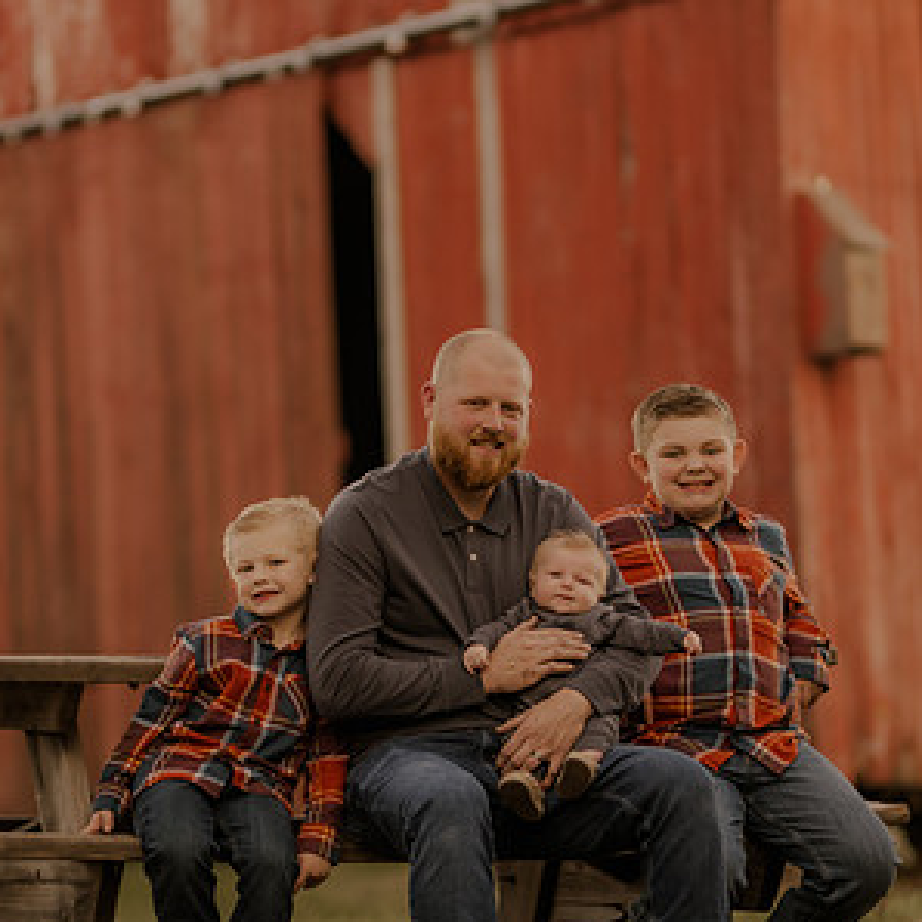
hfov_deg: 10.7
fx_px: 4912
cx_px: 461
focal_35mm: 163
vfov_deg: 10.7
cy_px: 647
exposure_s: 1/320
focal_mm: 85
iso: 200
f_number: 1.4
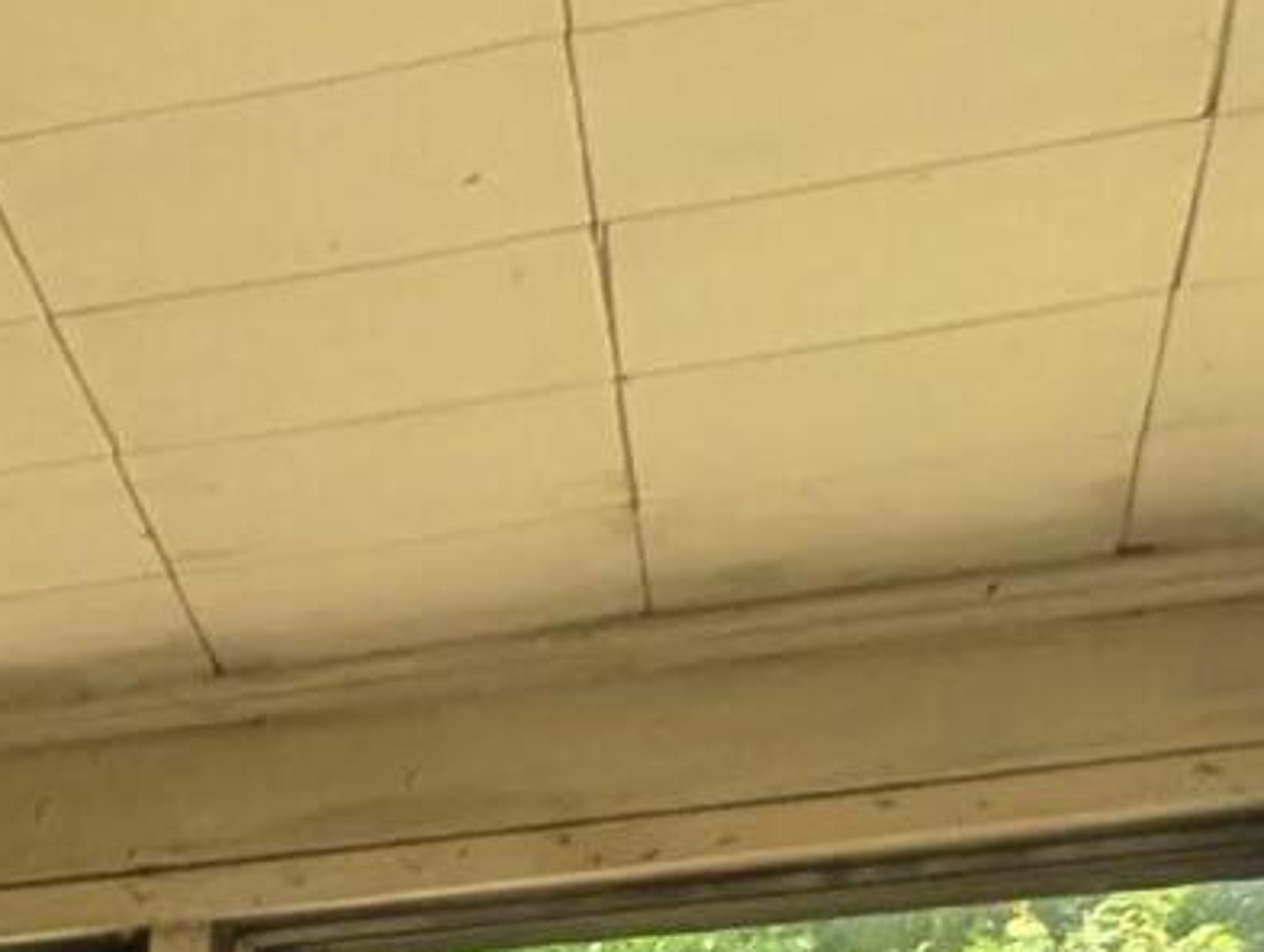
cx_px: -1830
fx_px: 4462
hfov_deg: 12.4
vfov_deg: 10.6
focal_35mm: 122
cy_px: 2210
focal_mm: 2.35
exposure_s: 1/237
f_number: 2.2
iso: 48
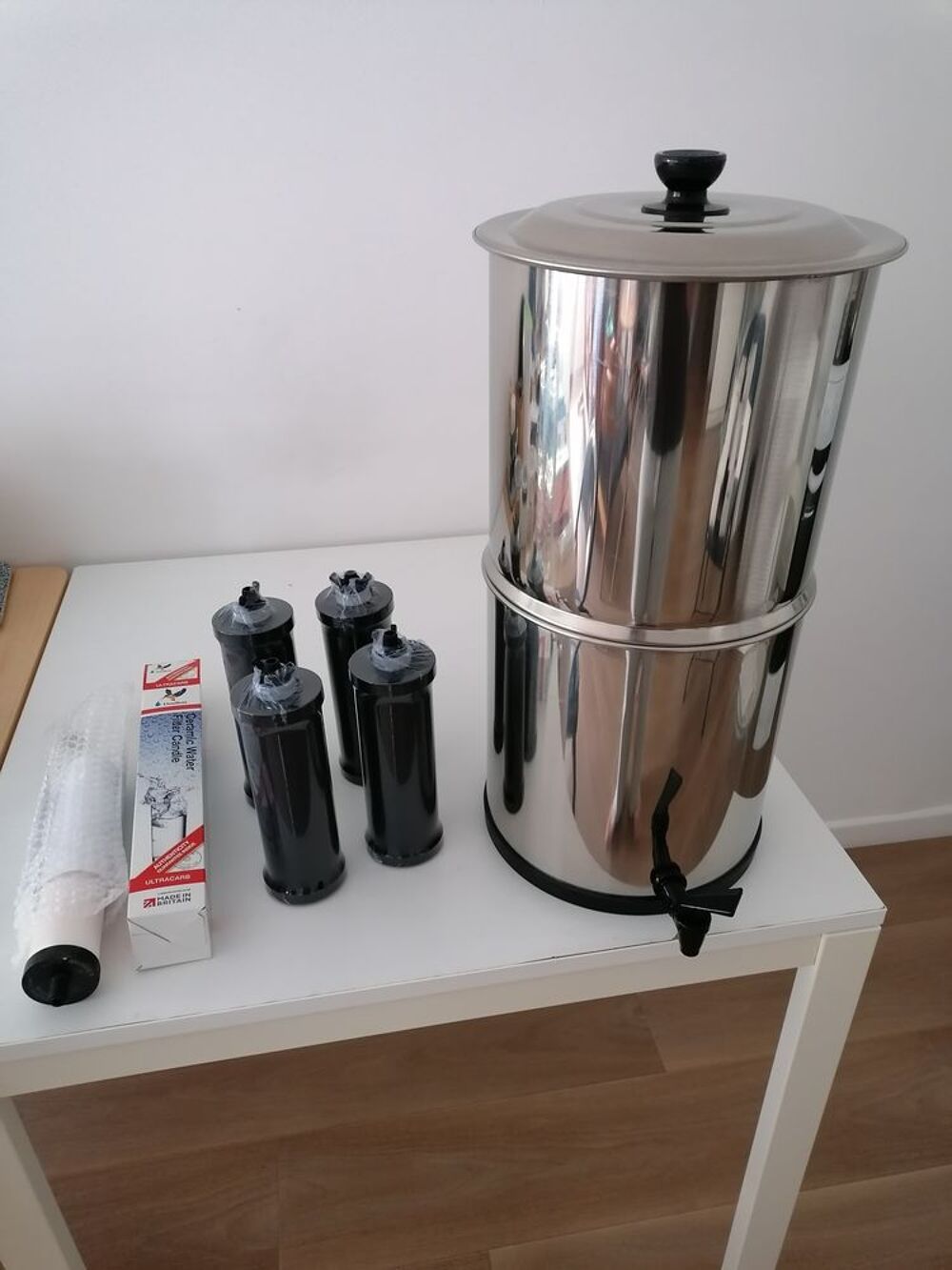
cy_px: 635
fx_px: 990
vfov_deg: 65.3
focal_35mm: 27
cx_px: 476
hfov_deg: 51.4
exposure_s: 1/20
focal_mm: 4.75
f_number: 1.8
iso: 500
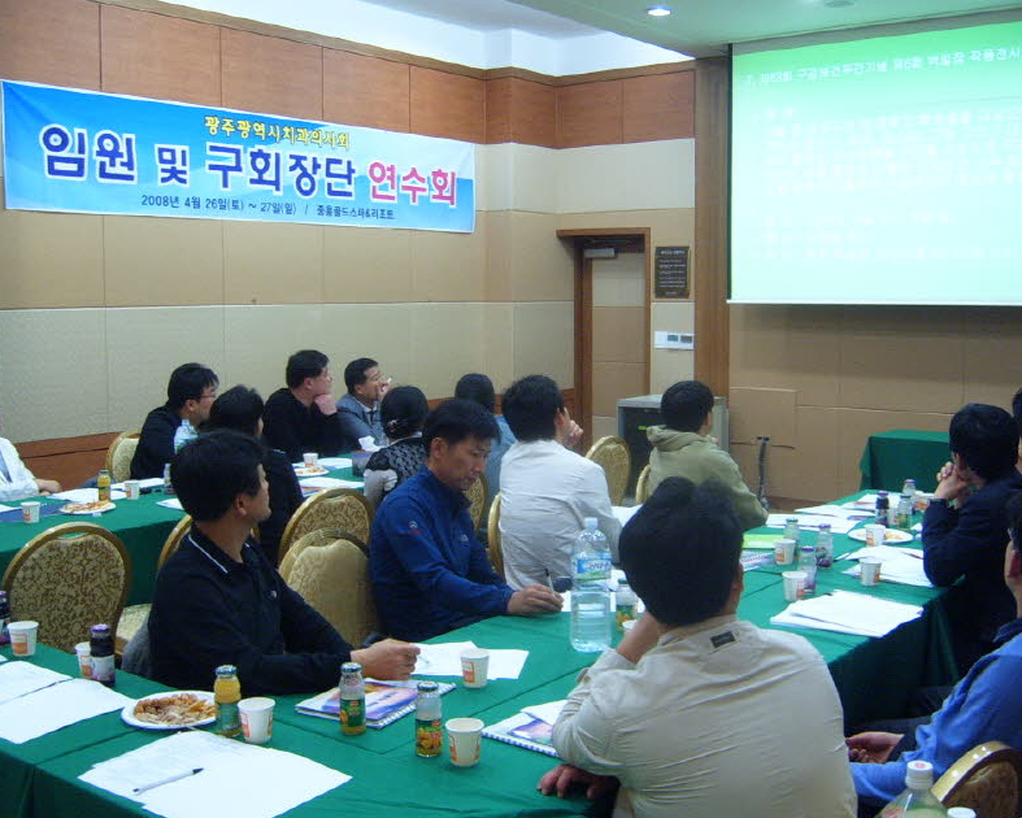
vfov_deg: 38.2
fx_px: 1180
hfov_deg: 46.8
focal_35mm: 39
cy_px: 413
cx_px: 523
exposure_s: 1/10
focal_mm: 6.2
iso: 141
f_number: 2.9
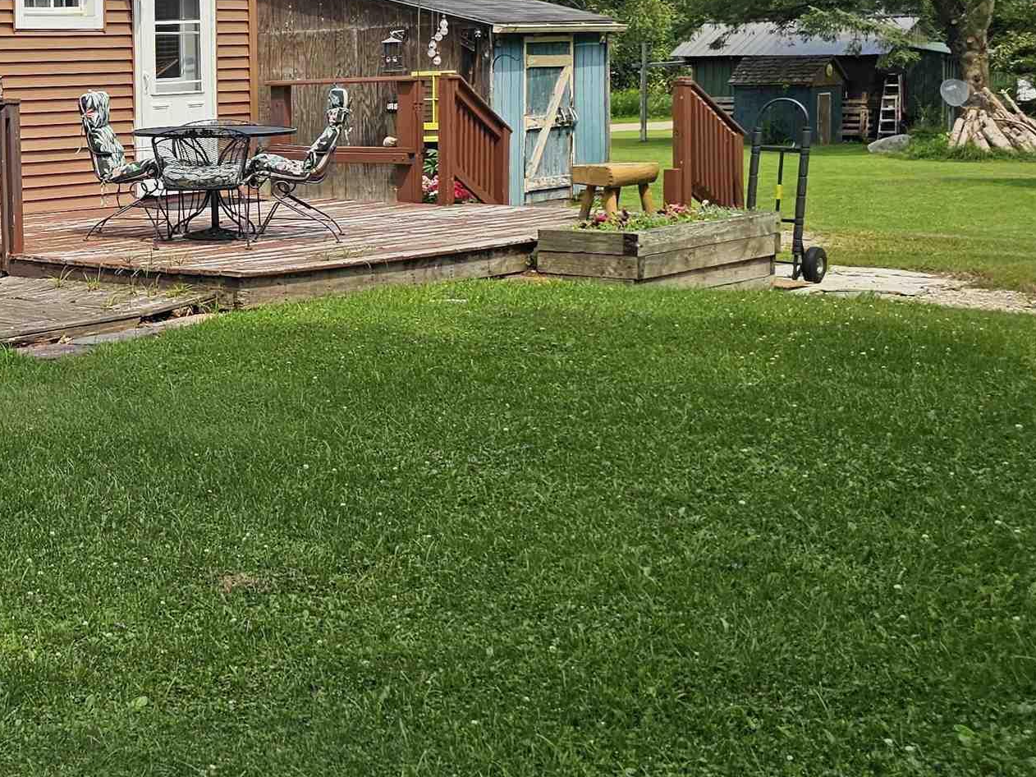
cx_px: -163
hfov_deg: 30.0
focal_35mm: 56
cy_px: 172
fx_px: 1676
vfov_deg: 25.7
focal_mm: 6.3
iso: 20
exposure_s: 1/1186
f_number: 1.7
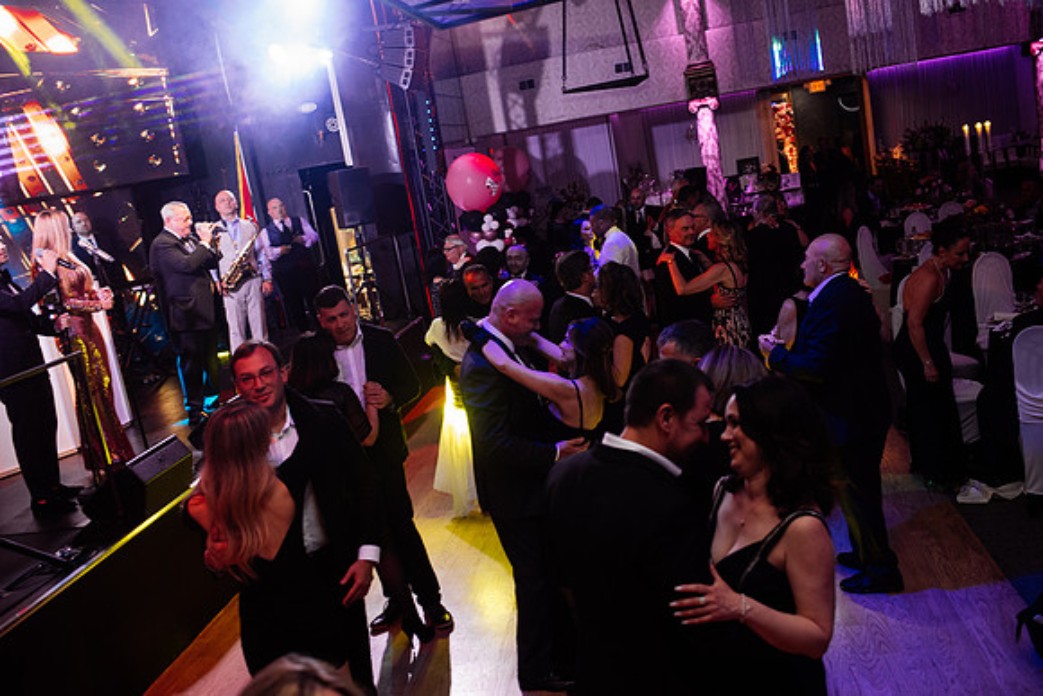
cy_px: 348
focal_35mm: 35
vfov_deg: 37.9
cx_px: 522
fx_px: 1014
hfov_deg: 54.4
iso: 2000
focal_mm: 35
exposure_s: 1/200
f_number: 3.2
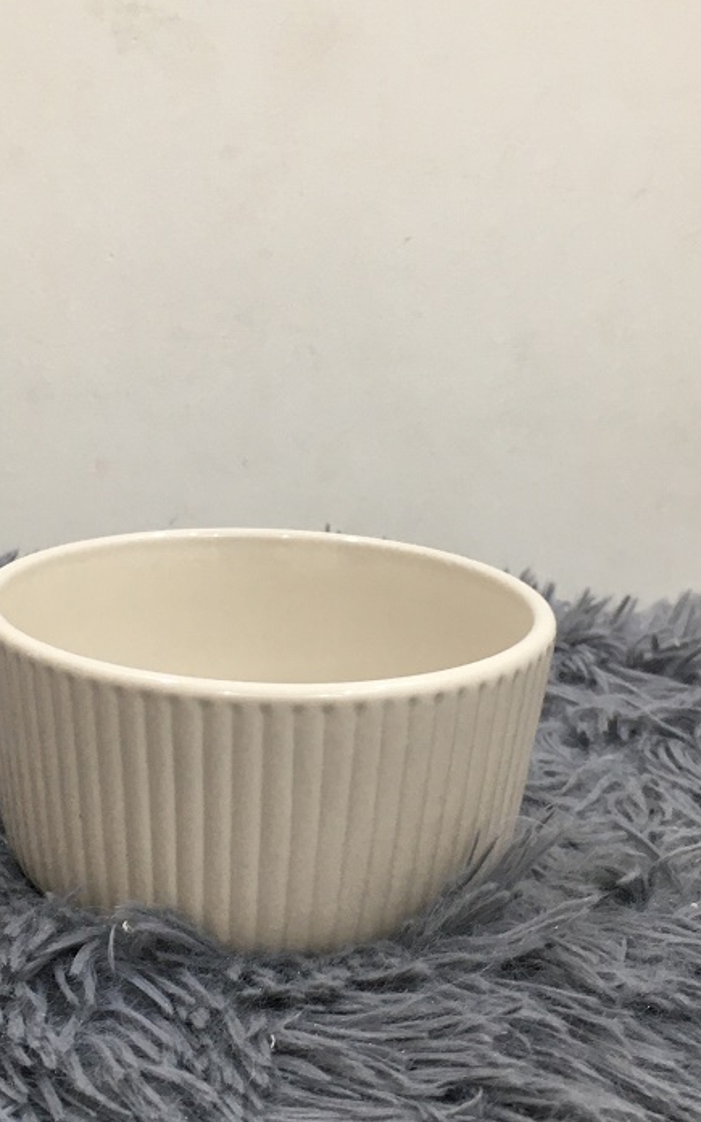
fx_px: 1620
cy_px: 519
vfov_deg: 38.2
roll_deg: -1.4
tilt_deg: -10.8
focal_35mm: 53
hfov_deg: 24.4
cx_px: 277
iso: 80
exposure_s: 1/33
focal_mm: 4.15
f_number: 2.2
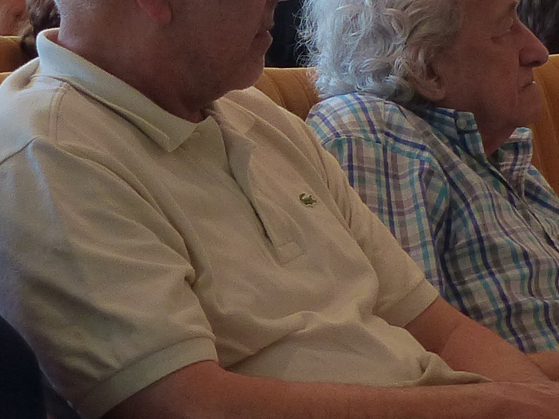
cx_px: 171
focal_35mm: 174
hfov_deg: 11.3
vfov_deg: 8.5
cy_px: 70
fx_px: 2809
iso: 200
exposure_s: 1/60
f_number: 2.8
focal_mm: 7
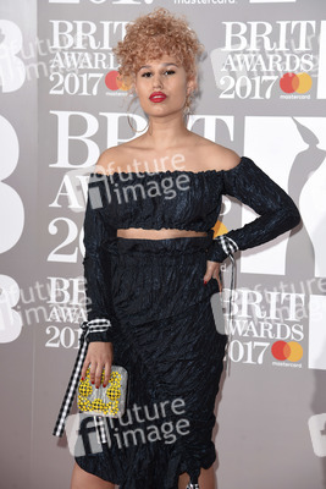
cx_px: 163
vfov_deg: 19.4
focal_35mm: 105
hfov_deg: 13.1
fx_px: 1425
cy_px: 244
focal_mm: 105
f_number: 5.6
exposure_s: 1/250
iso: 400
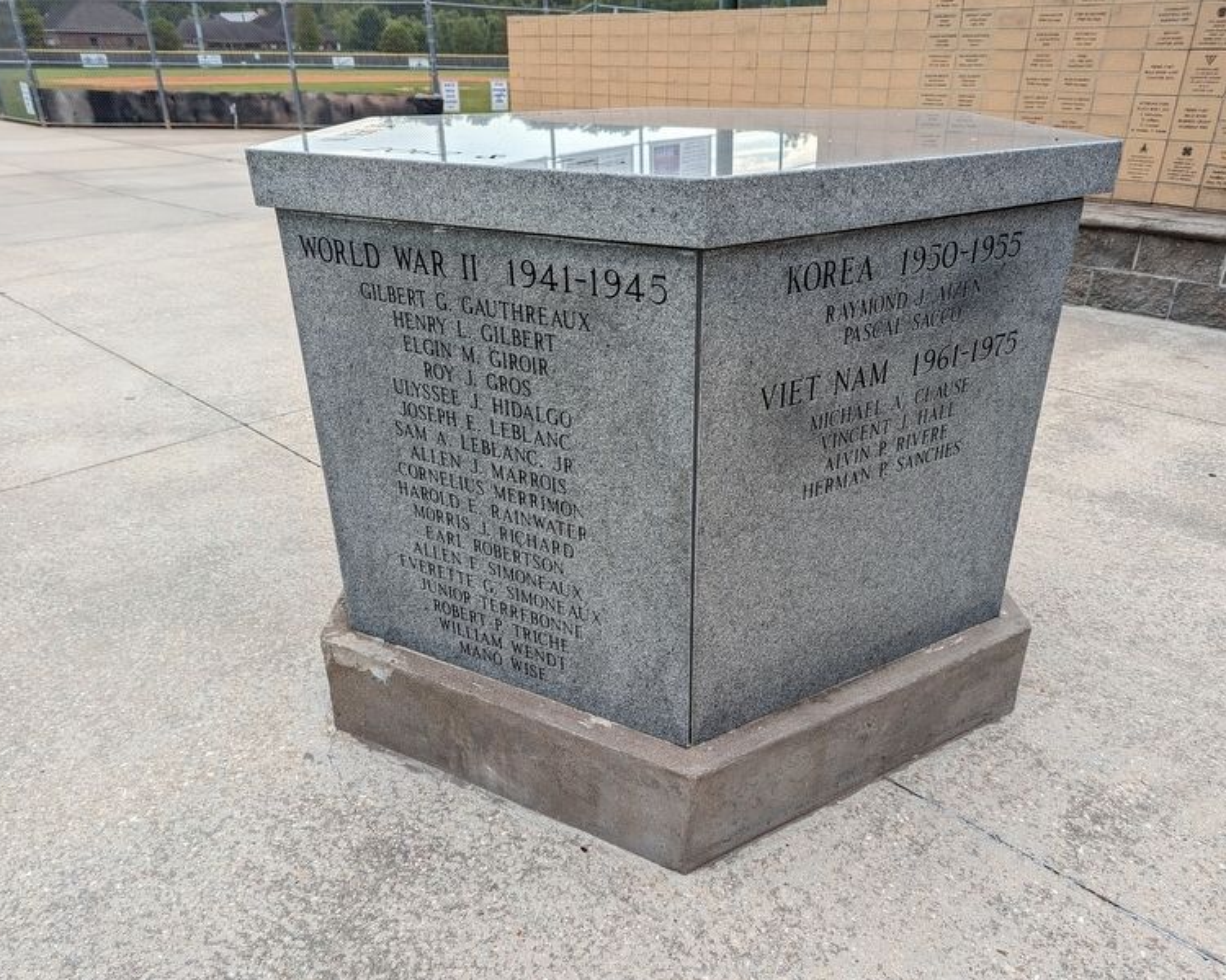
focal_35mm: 25
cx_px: 627
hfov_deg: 68.1
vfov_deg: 56.8
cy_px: 490
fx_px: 907
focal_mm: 6.81
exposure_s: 1/615
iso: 39
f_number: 1.85
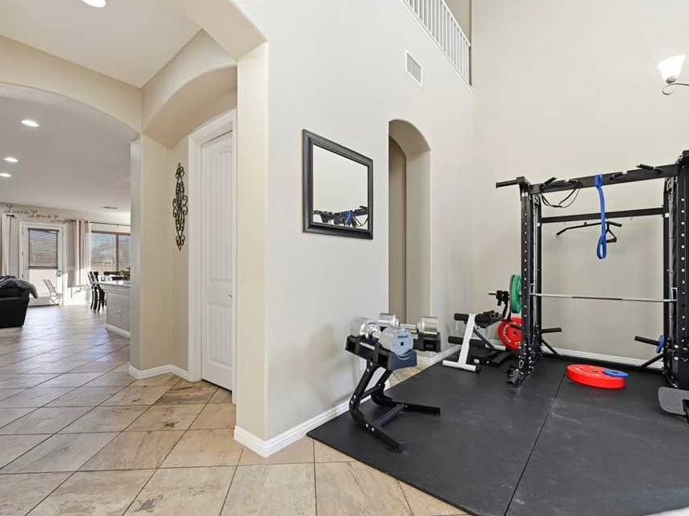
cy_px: 270
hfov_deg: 94.4
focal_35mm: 16
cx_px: 328
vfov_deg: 78.0
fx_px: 318
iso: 64
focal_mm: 14
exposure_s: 1/40
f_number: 9
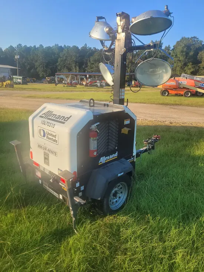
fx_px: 204
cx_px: 102
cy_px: 136
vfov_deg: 67.3
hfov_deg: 53.1
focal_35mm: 26
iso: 40
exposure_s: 1/900
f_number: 1.8
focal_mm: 5.4
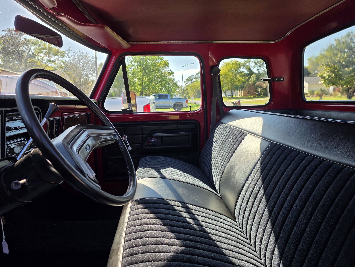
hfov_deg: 73.9
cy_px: 134
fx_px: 236
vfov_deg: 58.9
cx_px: 178
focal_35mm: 23
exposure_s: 1/1554
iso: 80
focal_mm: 6.3
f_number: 1.7
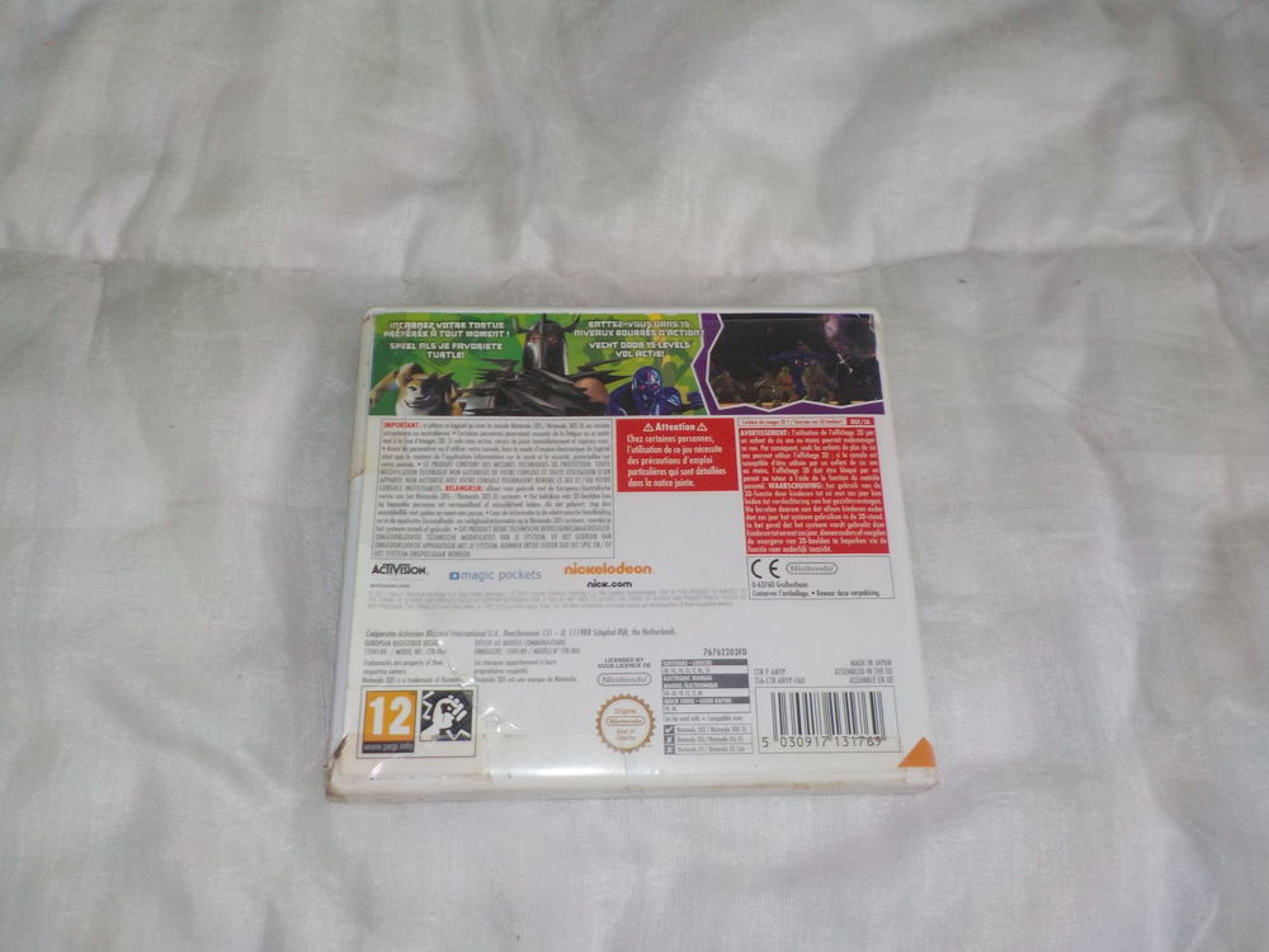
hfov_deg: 60.0
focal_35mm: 30
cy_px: 476
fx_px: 1100
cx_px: 634
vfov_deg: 46.8
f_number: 3.3
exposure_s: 1/30
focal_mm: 4.1
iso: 200
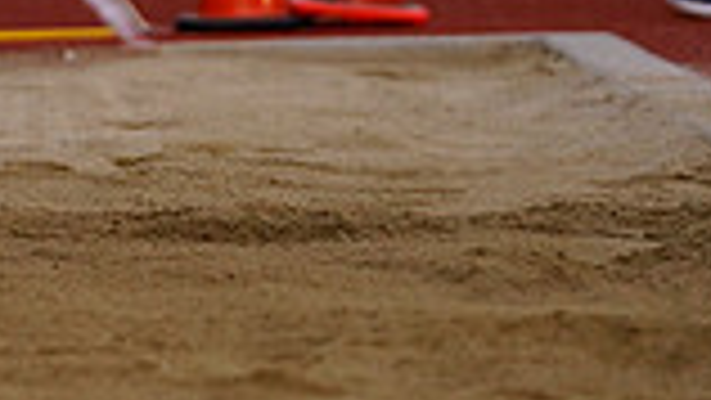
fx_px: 10316
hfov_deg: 3.9
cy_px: -420
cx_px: -261
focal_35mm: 547
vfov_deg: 2.2
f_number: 2.8
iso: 2000
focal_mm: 142
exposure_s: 1/1600
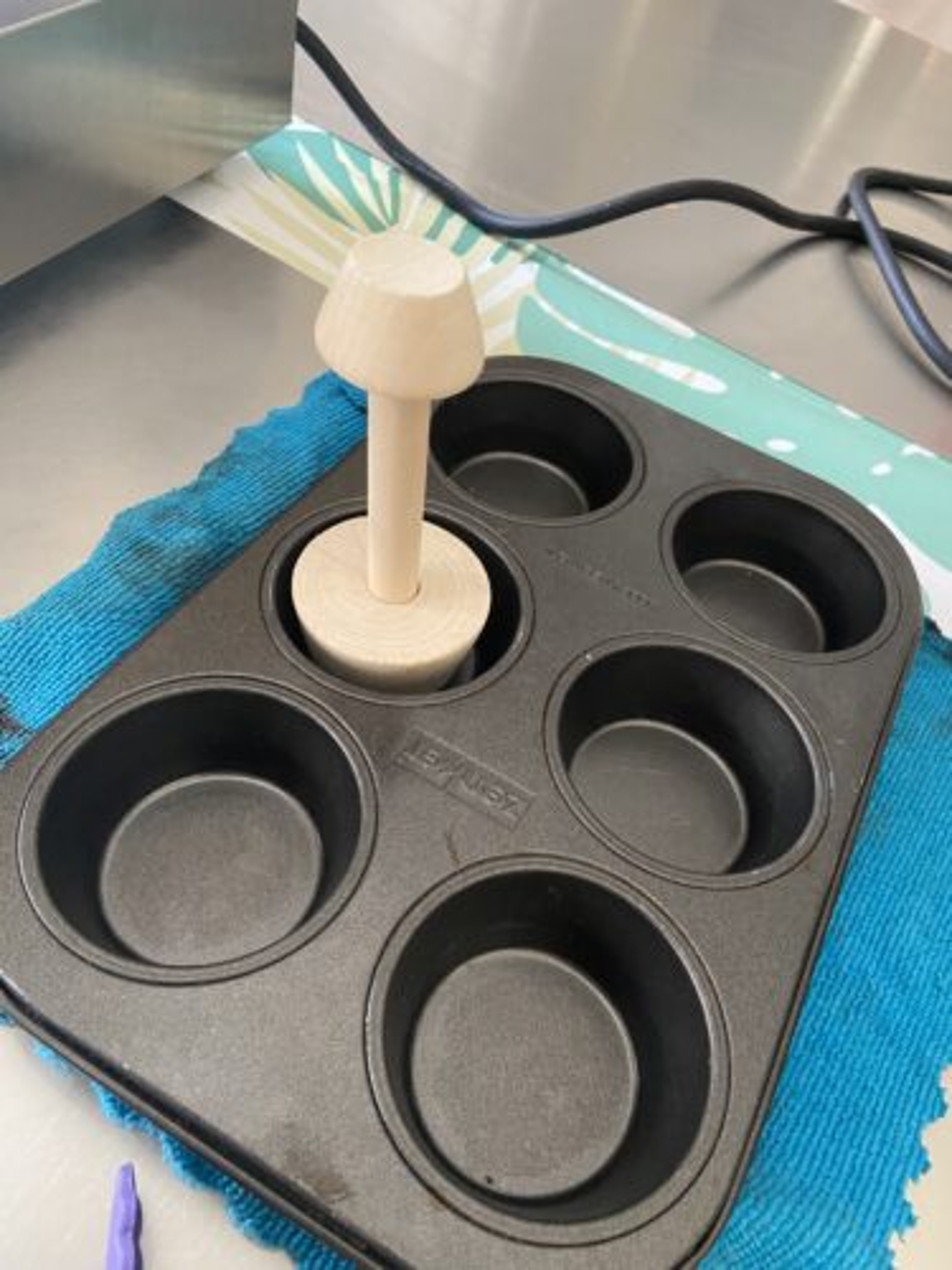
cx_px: 476
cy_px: 635
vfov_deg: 67.3
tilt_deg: -51.3
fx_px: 953
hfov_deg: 53.1
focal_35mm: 26
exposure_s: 1/60
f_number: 1.8
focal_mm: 4.25
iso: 400
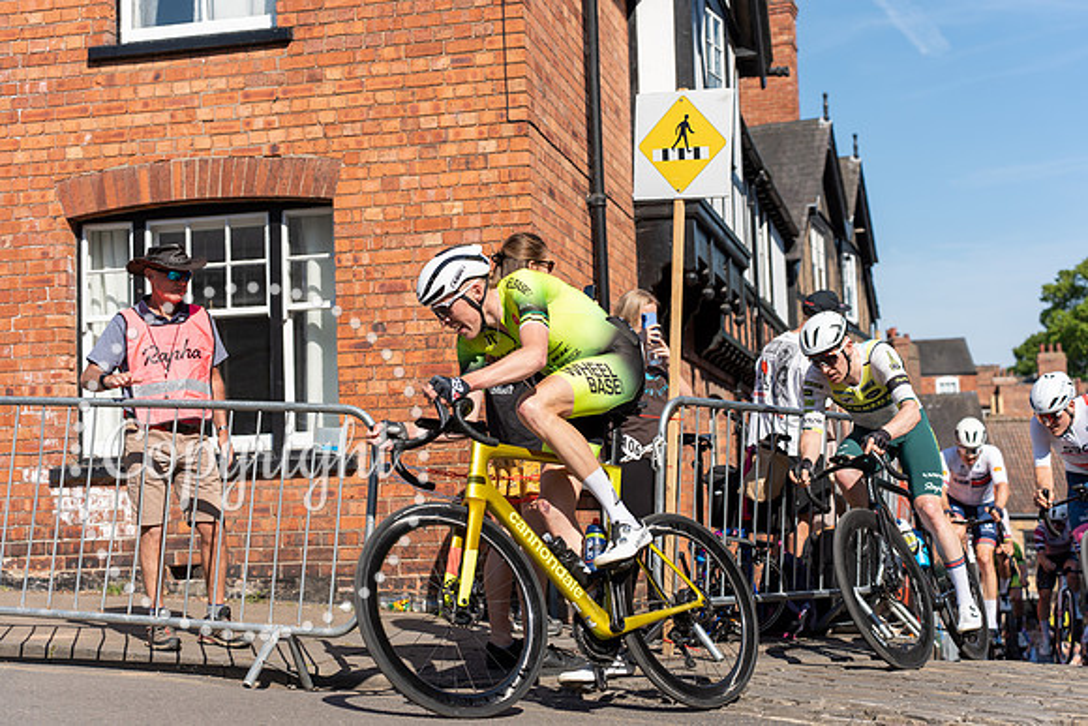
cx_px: 544
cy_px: 363
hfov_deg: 35.6
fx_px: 1693
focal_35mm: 56
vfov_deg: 24.2
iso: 100
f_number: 3.5
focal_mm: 56
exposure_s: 1/1000
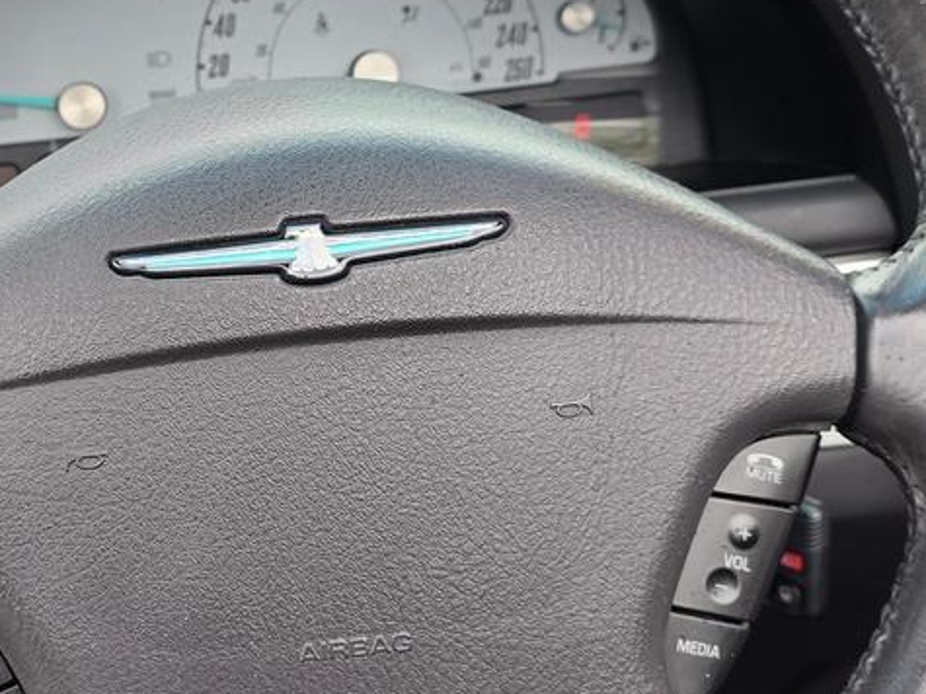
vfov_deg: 23.6
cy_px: 347
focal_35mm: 62
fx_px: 1658
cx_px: 263
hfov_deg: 30.8
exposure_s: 1/54.7
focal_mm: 6.3
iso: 20
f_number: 1.7
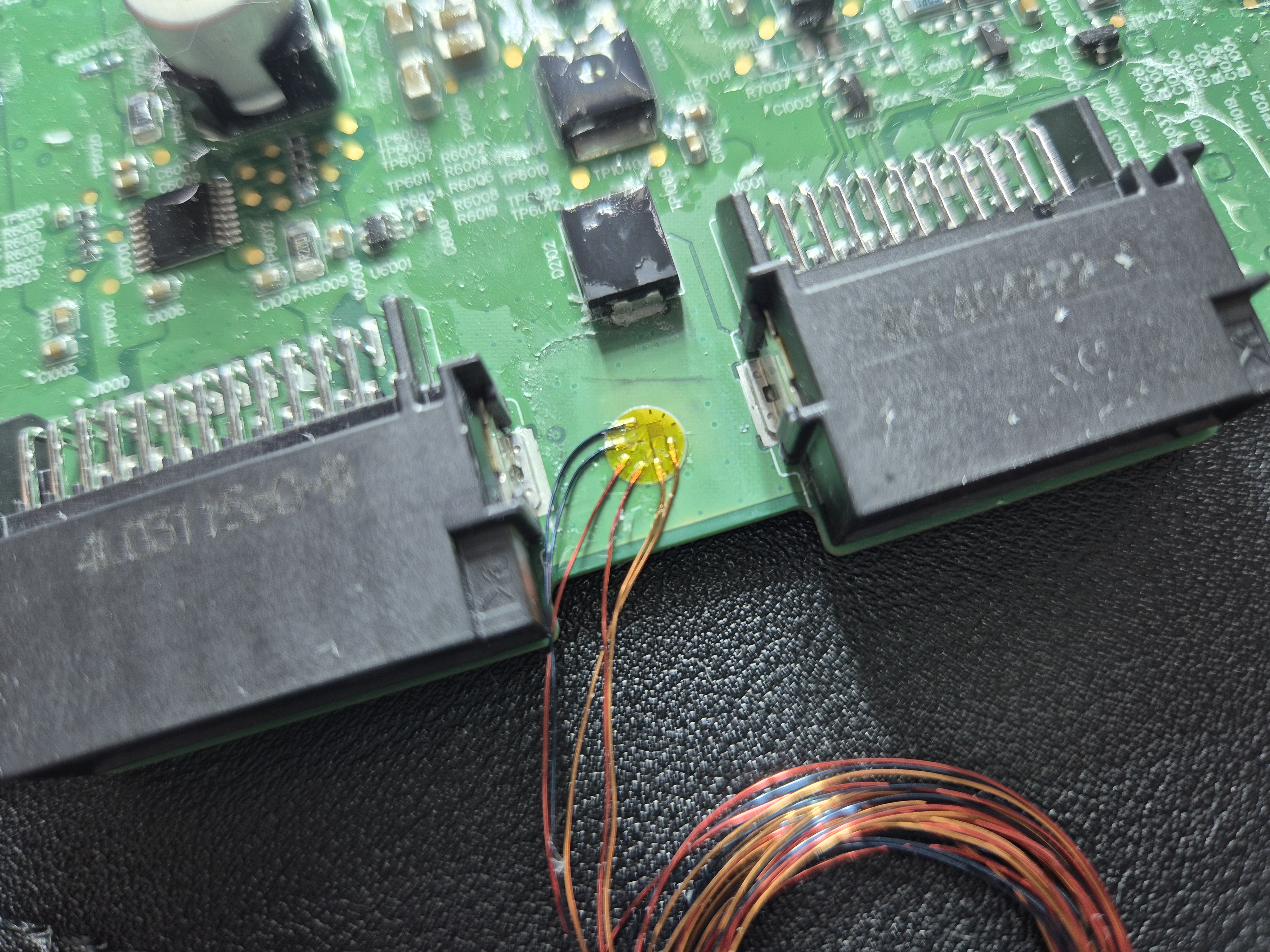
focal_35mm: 23
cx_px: 635
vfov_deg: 58.9
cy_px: 476
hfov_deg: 73.9
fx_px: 844
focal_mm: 5.4
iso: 40
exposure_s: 1/53
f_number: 1.8
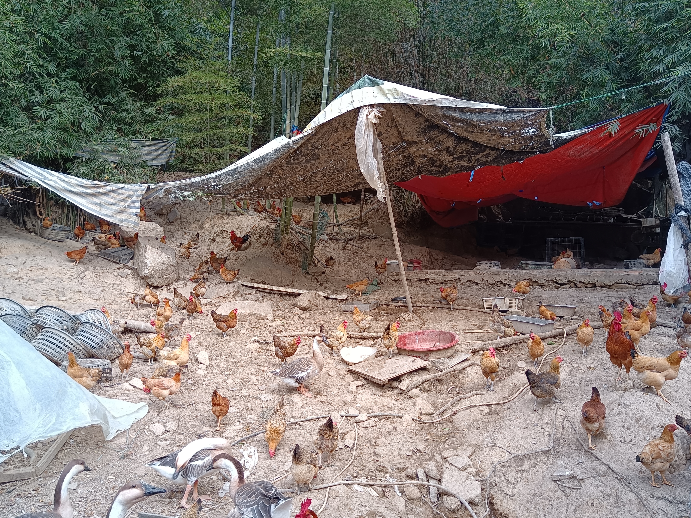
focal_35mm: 27
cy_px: 259
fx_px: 539
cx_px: 346
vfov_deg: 51.4
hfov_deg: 65.3
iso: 136
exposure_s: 1/100
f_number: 1.9
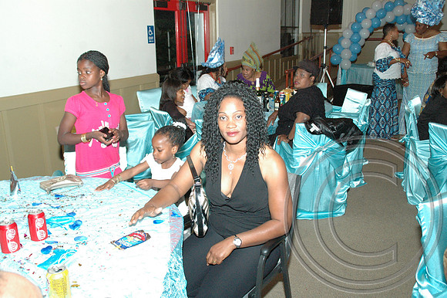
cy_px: 149
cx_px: 224
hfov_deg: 57.3
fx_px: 410
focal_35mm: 33
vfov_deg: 39.9
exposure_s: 1/60
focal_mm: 22
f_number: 5.6
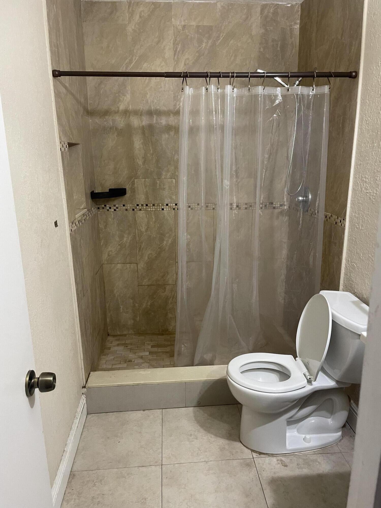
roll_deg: +0.8
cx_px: 190
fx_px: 382
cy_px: 254
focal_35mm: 26
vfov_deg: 67.3
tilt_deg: -12.9
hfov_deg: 53.1
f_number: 1.6
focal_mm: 4.2
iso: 200
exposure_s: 1/60
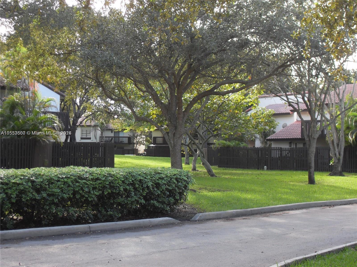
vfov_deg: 24.0
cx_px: 178
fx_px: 629
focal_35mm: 61
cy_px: 134
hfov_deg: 31.7
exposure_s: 1/60
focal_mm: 10.1
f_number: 3.7
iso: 100
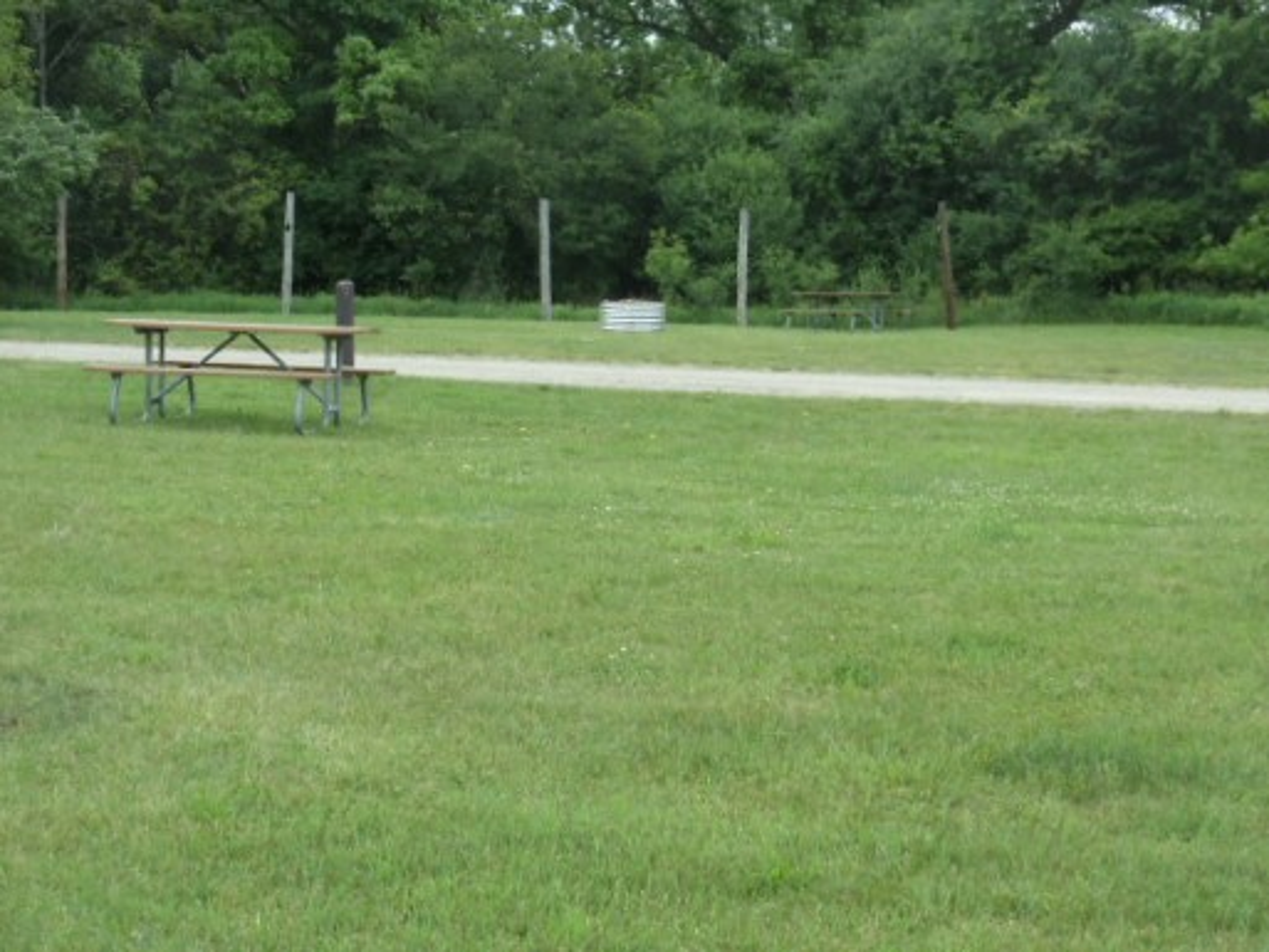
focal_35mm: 91
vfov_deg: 16.2
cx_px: 634
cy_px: 476
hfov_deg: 21.5
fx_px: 3337
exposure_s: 1/160
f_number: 4.6
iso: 100
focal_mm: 12.35
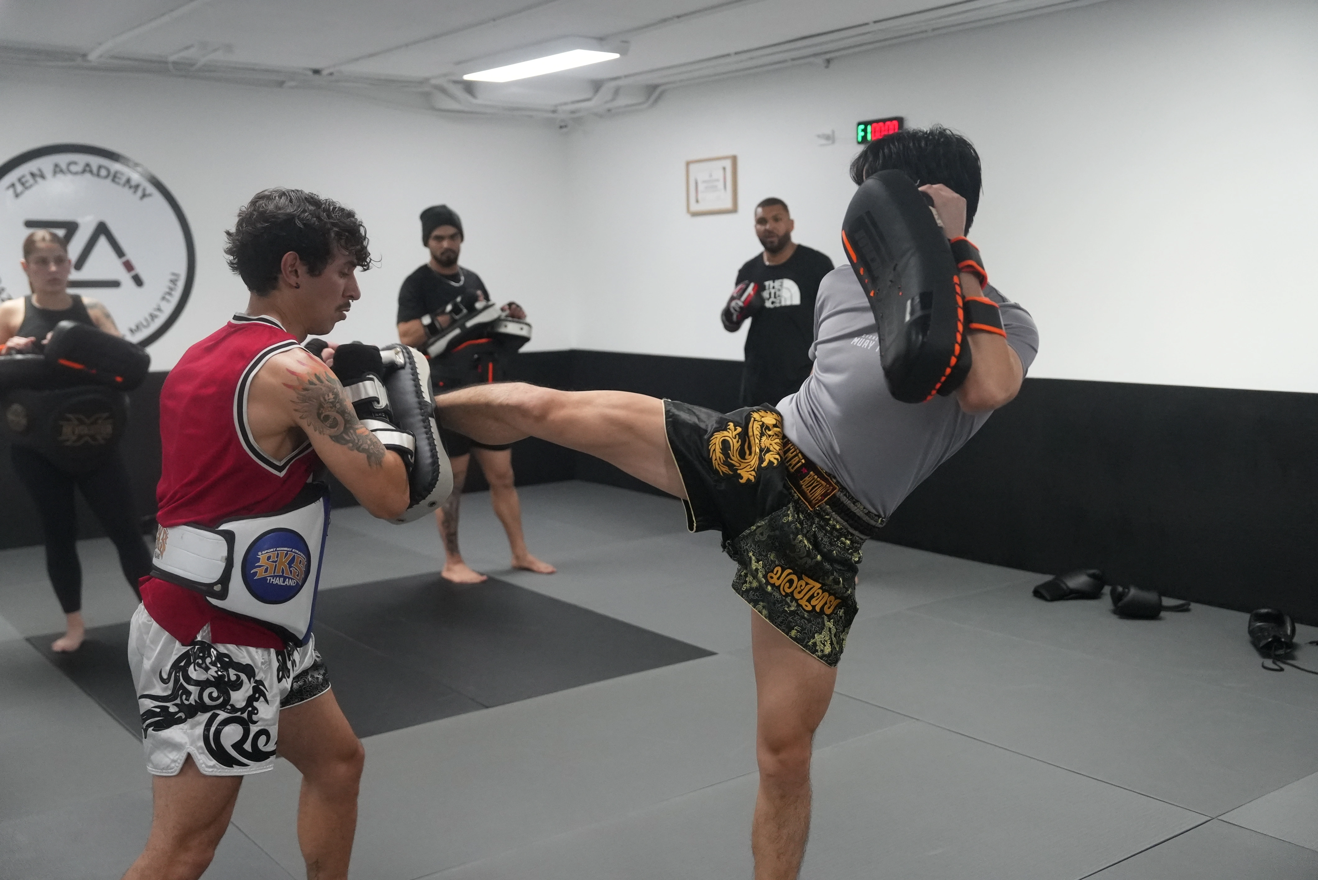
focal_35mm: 35
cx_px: 659
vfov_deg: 37.9
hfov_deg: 54.4
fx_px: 1282
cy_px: 440
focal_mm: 35
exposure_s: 1/640
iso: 8000
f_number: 2.8
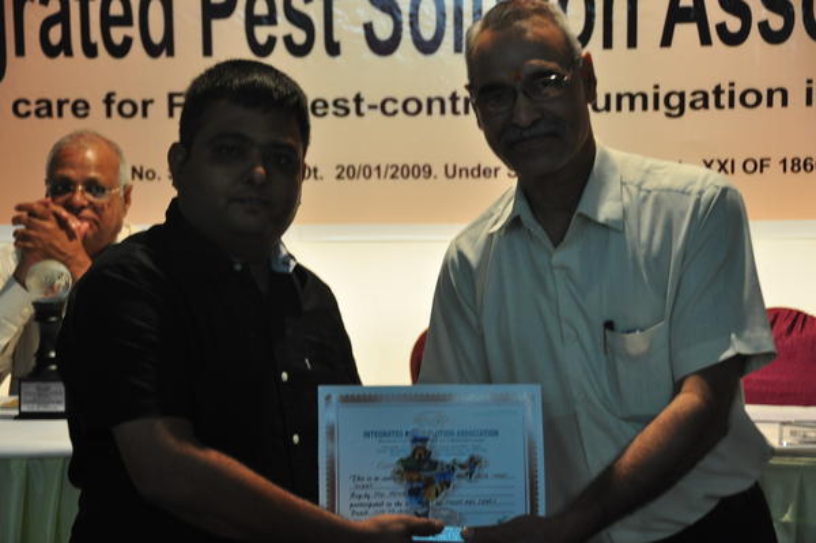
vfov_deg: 15.2
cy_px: 272
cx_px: 408
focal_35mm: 90
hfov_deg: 22.6
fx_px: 2038
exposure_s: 1/50
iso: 800
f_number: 5
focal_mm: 60
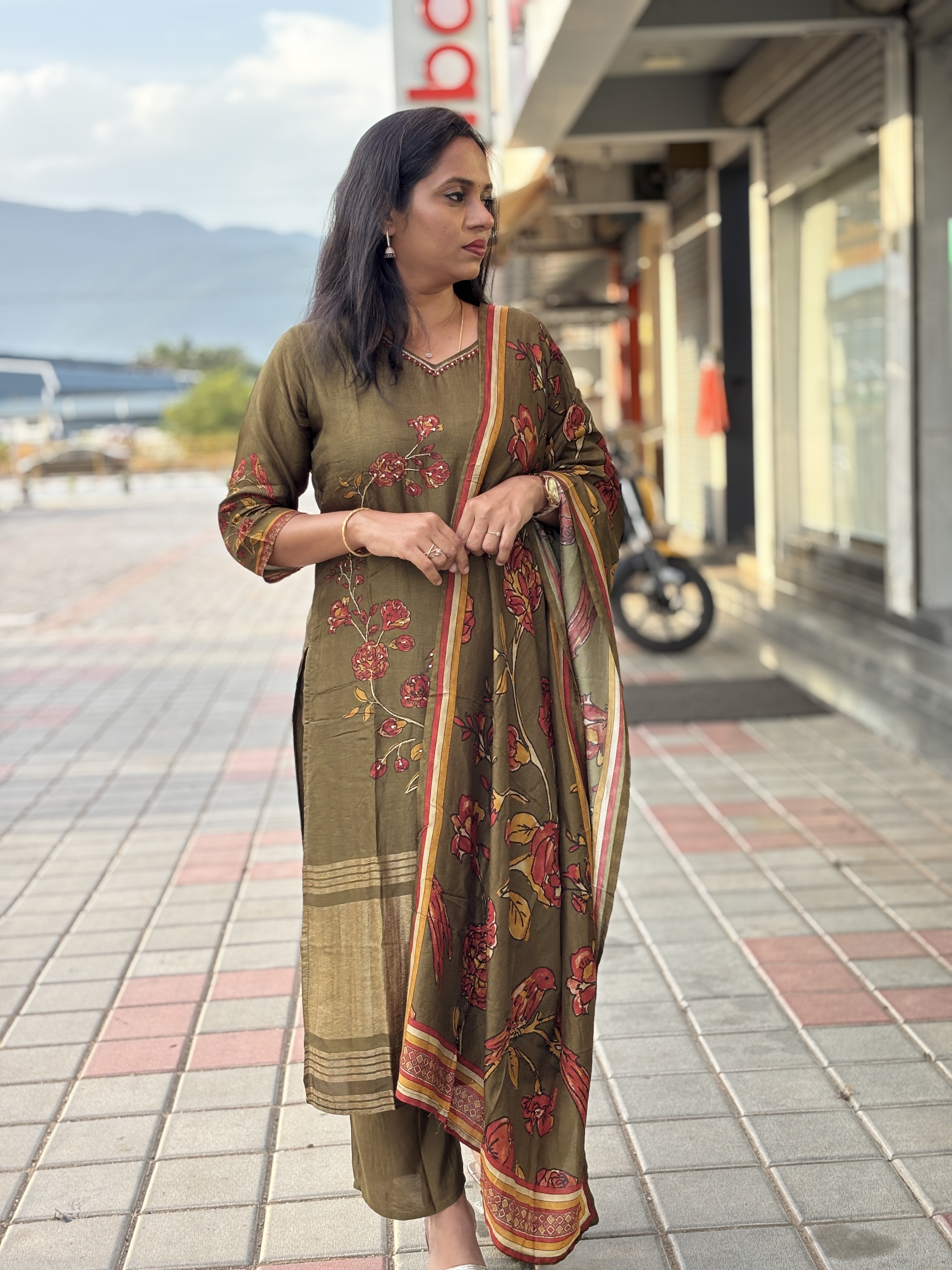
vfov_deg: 36.8
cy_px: 635
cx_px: 476
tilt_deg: -6.8
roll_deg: +2.3
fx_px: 1907
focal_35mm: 52
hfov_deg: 28.0
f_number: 1.6
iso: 32
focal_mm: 5.96
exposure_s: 1/391
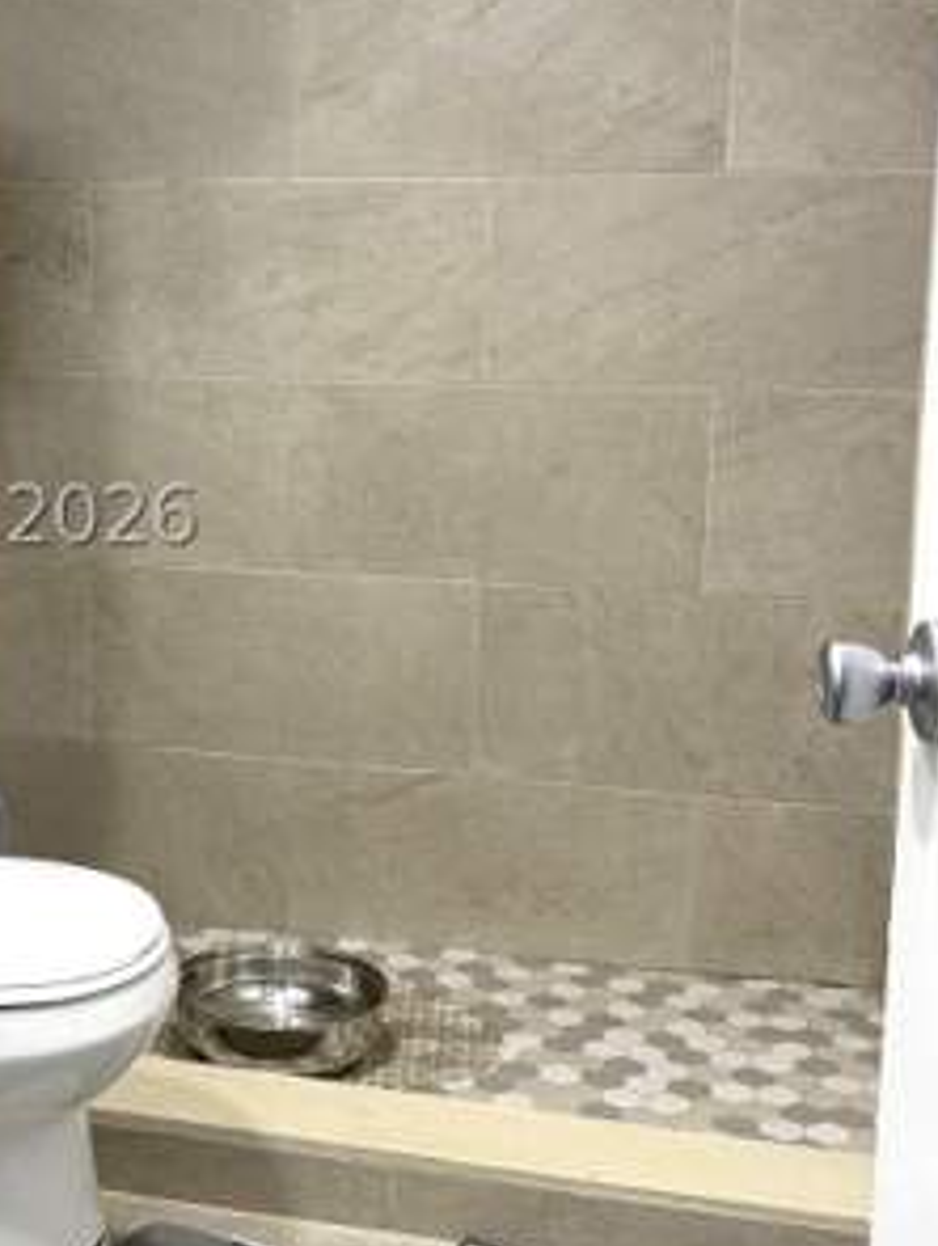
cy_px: 515
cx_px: 97
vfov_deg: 36.7
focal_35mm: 52
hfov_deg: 27.1
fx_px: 1875
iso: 200
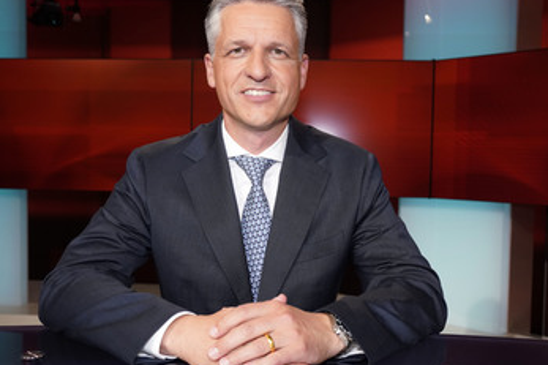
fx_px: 593
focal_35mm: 39
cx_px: 253
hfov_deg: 49.5
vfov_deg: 34.2
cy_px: 193
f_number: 5.6
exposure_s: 1/200
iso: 2000
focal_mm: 30
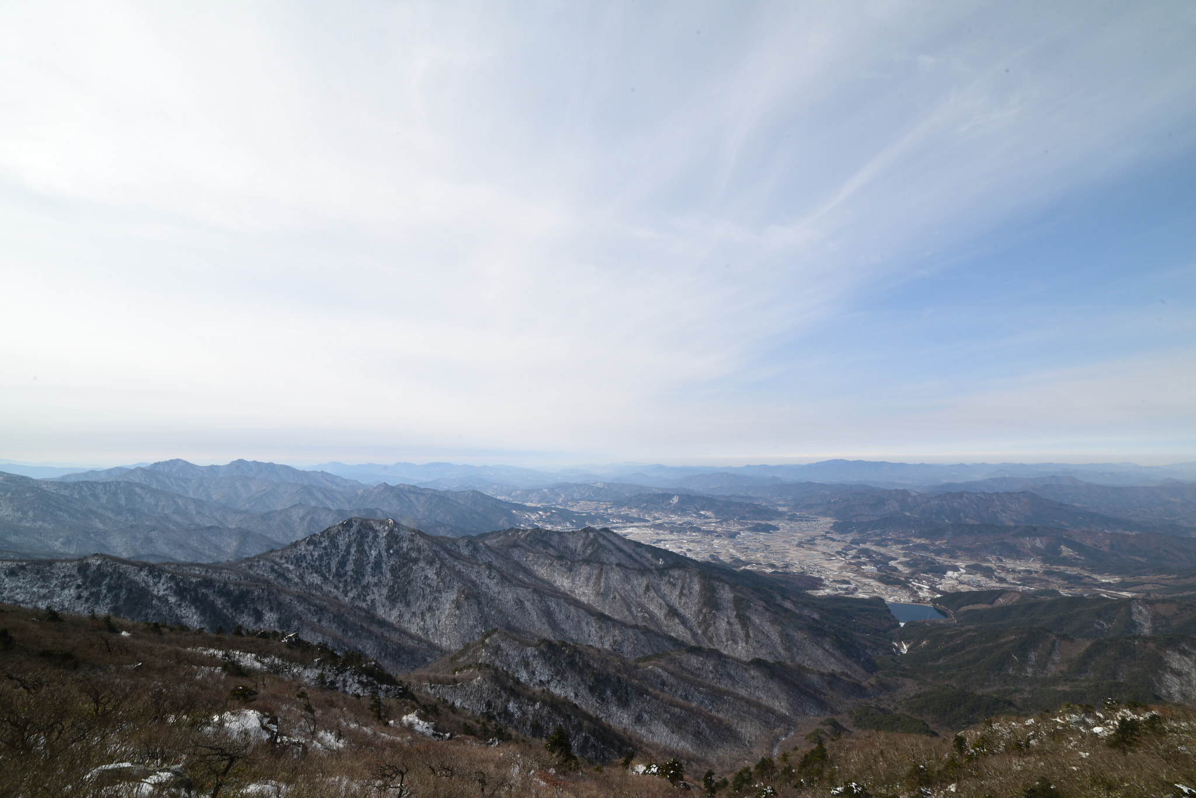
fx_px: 465
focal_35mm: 14
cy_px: 399
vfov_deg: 81.3
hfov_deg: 104.2
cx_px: 598
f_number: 22
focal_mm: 14
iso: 80
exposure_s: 1/30
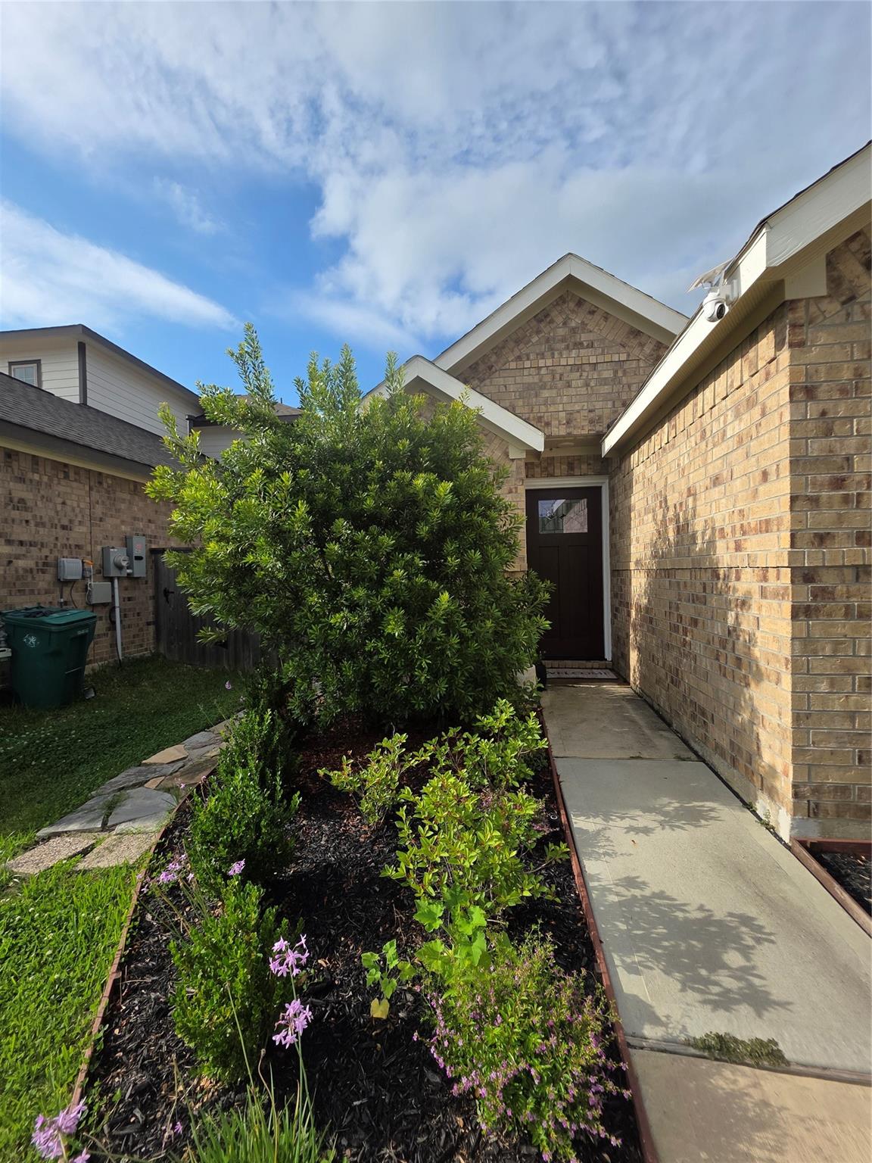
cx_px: 436
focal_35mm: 13
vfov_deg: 106.2
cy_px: 582
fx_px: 437
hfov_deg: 89.9
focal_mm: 2.2
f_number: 1.9
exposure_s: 1/1718
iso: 40
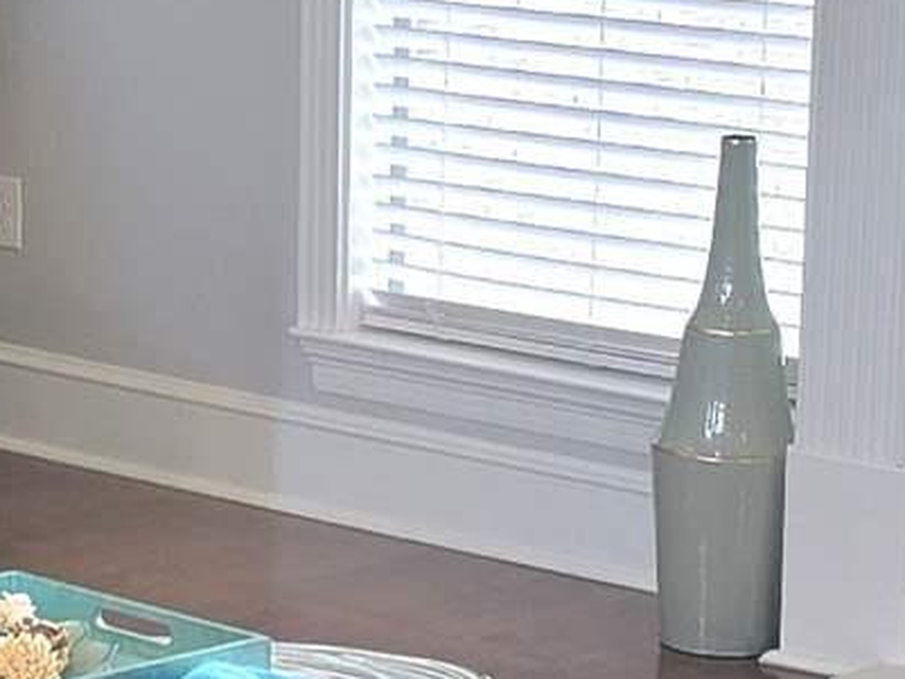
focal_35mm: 176
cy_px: 293
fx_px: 4603
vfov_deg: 8.4
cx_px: 156
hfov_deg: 11.2
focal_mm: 6.5
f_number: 1.4
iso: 25
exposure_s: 1/120
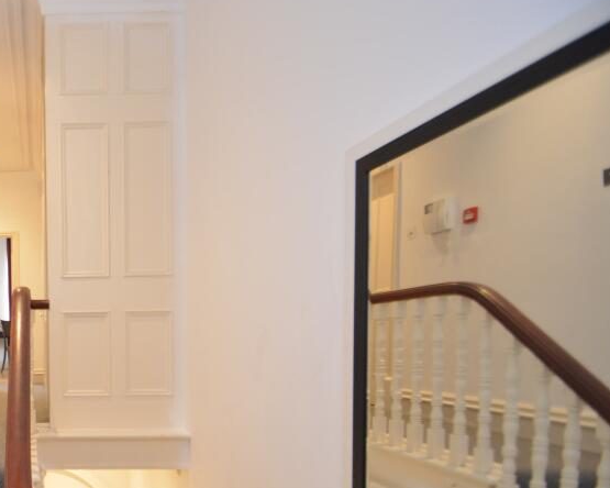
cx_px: 55
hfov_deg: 56.5
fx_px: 469
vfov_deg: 52.7
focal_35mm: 26
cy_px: 362
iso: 800
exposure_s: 1/45
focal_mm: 10
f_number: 3.5
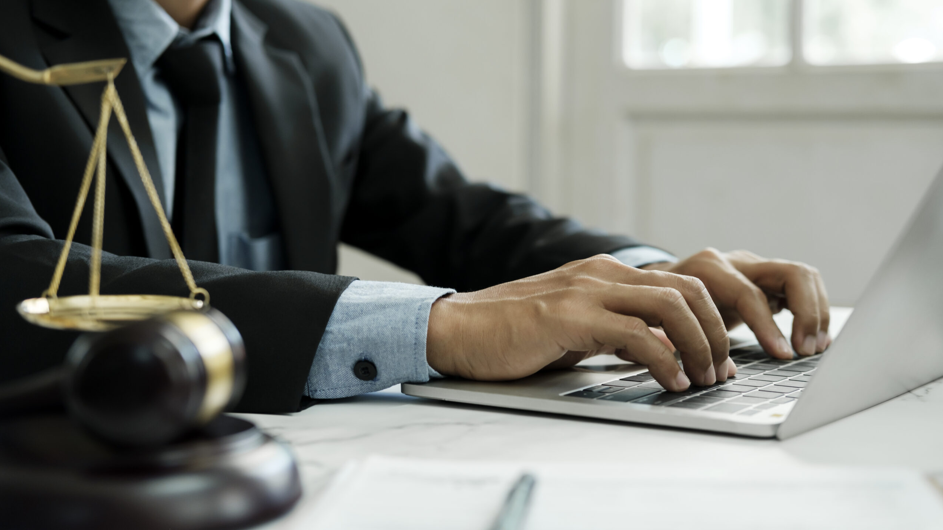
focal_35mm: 56
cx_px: 475
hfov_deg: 37.2
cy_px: 218
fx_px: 1400
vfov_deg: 21.4
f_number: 2.5
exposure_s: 1/60
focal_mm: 35
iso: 400
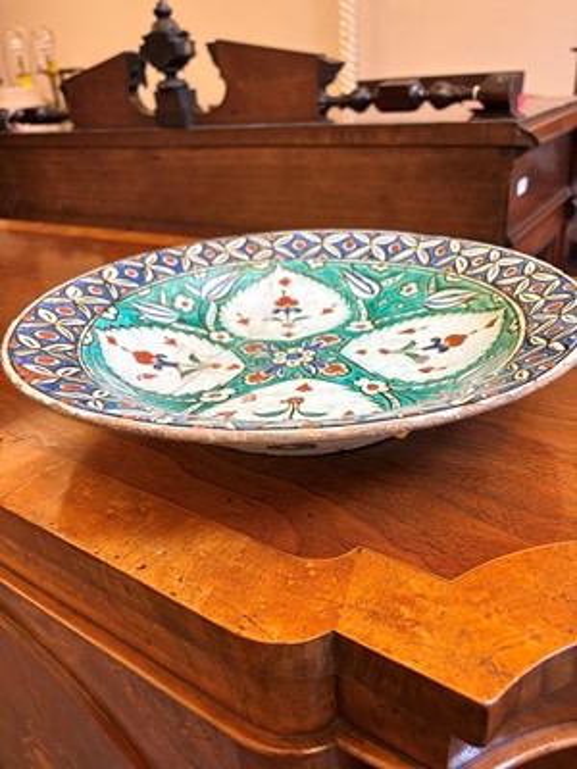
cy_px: 384
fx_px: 578
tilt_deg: -26.3
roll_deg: +5.3
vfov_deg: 67.3
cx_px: 288
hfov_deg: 53.1
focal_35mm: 26
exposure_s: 1/50
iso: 200
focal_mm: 5.96
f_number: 1.6
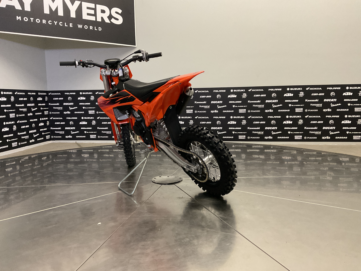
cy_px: 136
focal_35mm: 29
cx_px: 180
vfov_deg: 48.2
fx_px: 302
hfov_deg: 61.7
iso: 200
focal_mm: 3
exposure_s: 1/60
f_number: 1.8
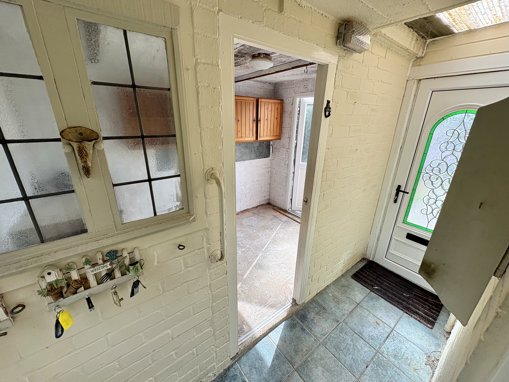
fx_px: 206
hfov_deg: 102.1
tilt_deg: -20.7
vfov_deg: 85.7
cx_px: 254
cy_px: 191
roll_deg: -0.1
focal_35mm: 14
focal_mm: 2.22
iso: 40
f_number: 2.2
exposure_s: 1/100
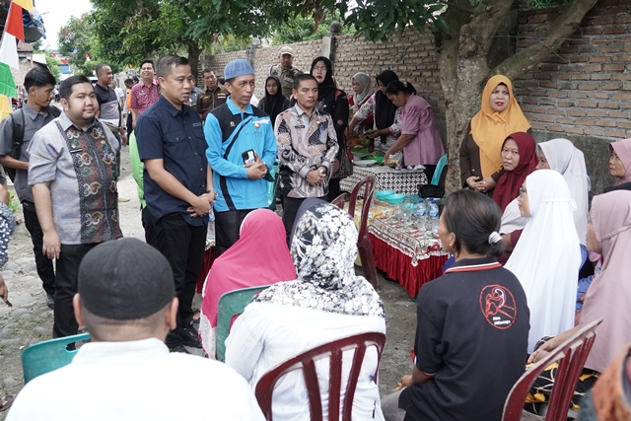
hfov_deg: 53.1
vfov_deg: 36.9
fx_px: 631
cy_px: 210
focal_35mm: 36
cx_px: 316
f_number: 4
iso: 3200
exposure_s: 1/4000
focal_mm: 24
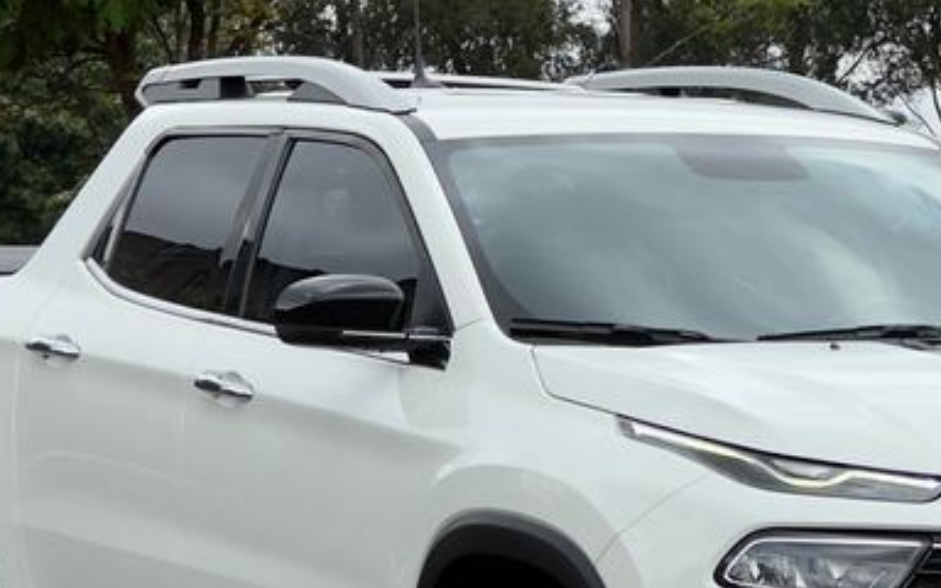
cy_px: 255
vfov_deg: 6.5
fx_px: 5206
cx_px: 665
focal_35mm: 203
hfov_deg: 10.3
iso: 25
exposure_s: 1/661
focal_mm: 9
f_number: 2.8
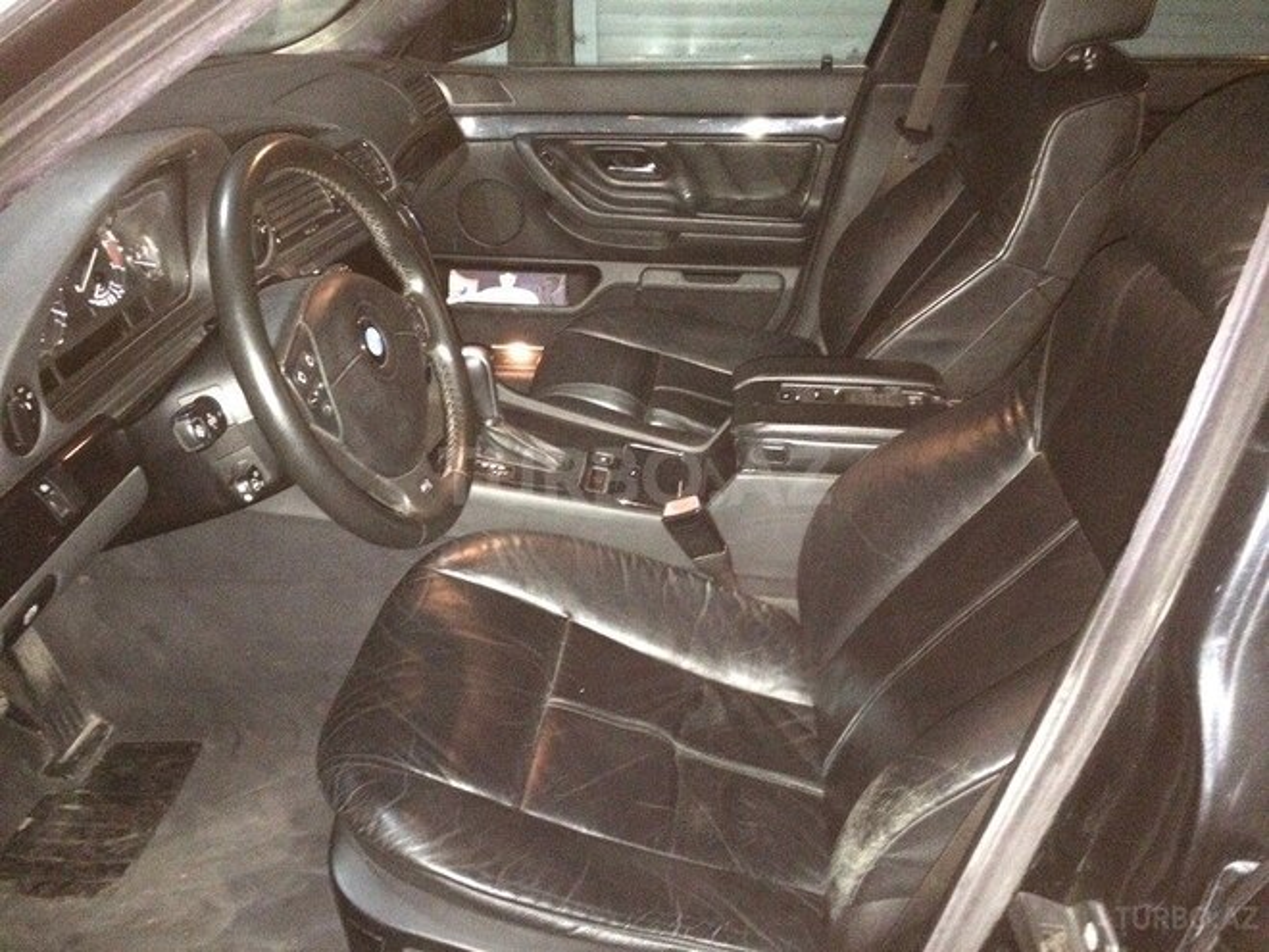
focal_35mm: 29
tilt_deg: -28.6
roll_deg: +1.3
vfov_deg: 48.2
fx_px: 1063
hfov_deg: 61.7
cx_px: 634
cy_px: 476
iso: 1600
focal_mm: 4.15
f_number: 2.2
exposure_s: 1/17
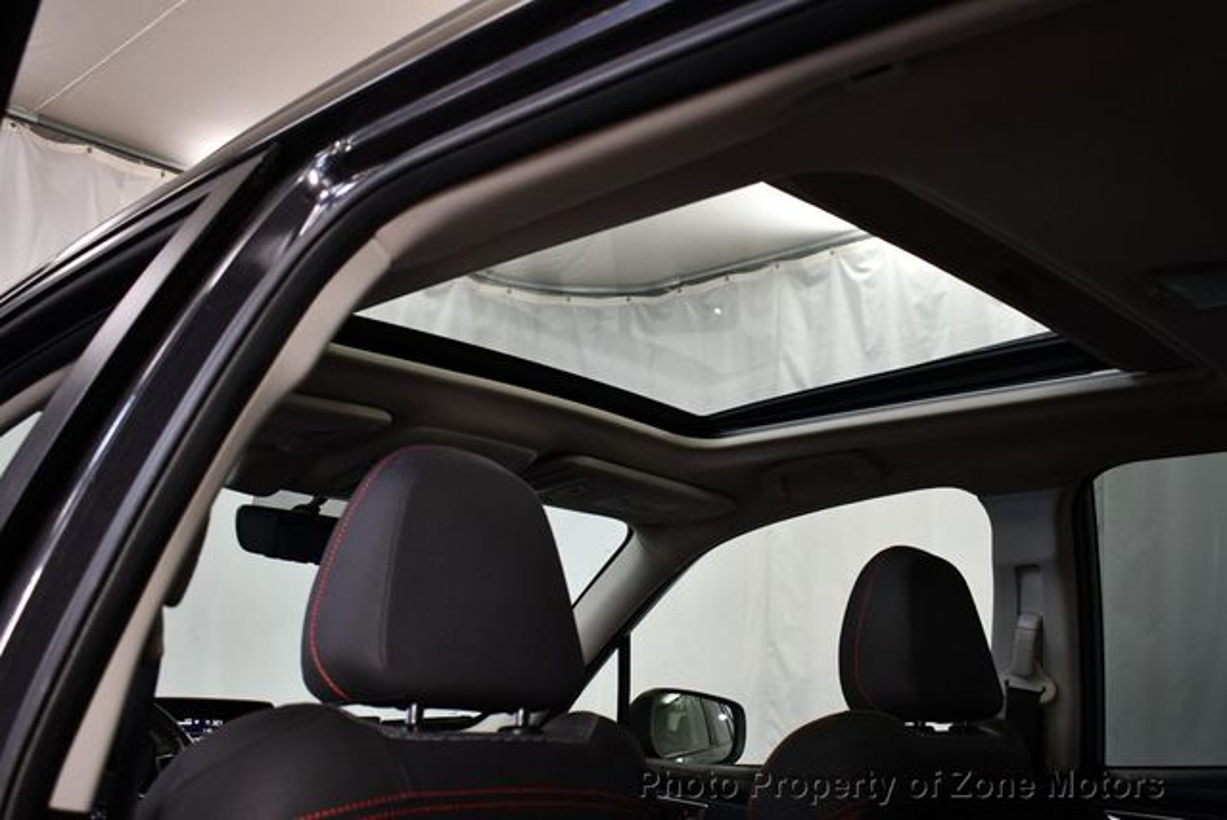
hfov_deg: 53.1
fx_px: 1228
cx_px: 614
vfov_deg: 36.9
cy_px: 410
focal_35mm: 36
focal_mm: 18
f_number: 3.5
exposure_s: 1/200
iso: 800
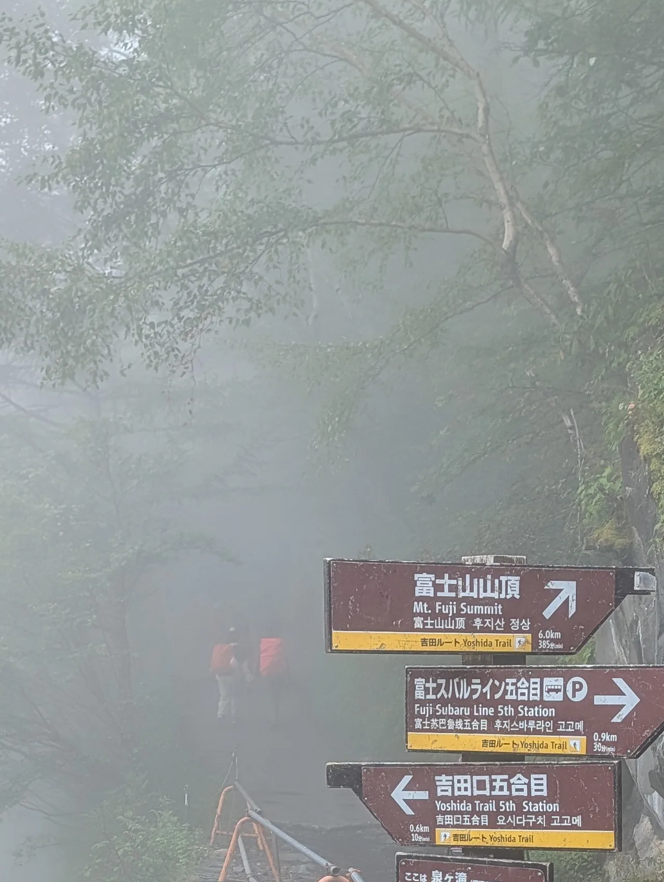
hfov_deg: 25.1
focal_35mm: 58
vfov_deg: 30.0
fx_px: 1480
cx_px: 483
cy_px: 953
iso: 19
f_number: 1.68
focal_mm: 6.9
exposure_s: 1/267
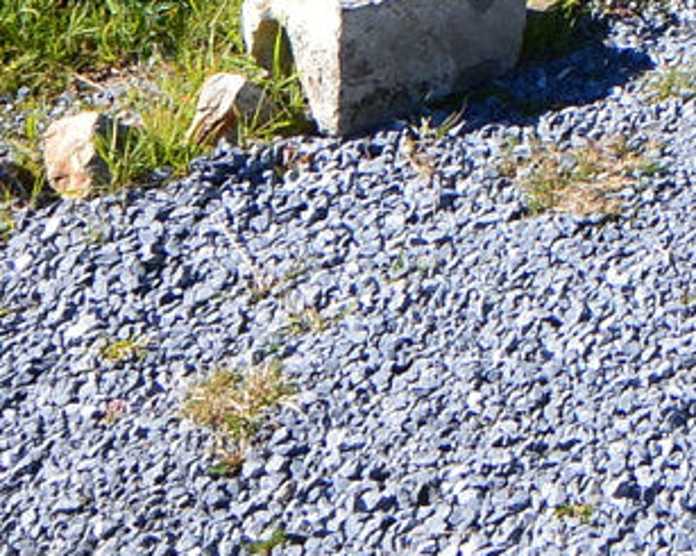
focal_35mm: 122
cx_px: 1324
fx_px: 2513
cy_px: -667
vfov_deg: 11.1
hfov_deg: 13.8
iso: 100
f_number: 7.1
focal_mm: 13
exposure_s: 1/160
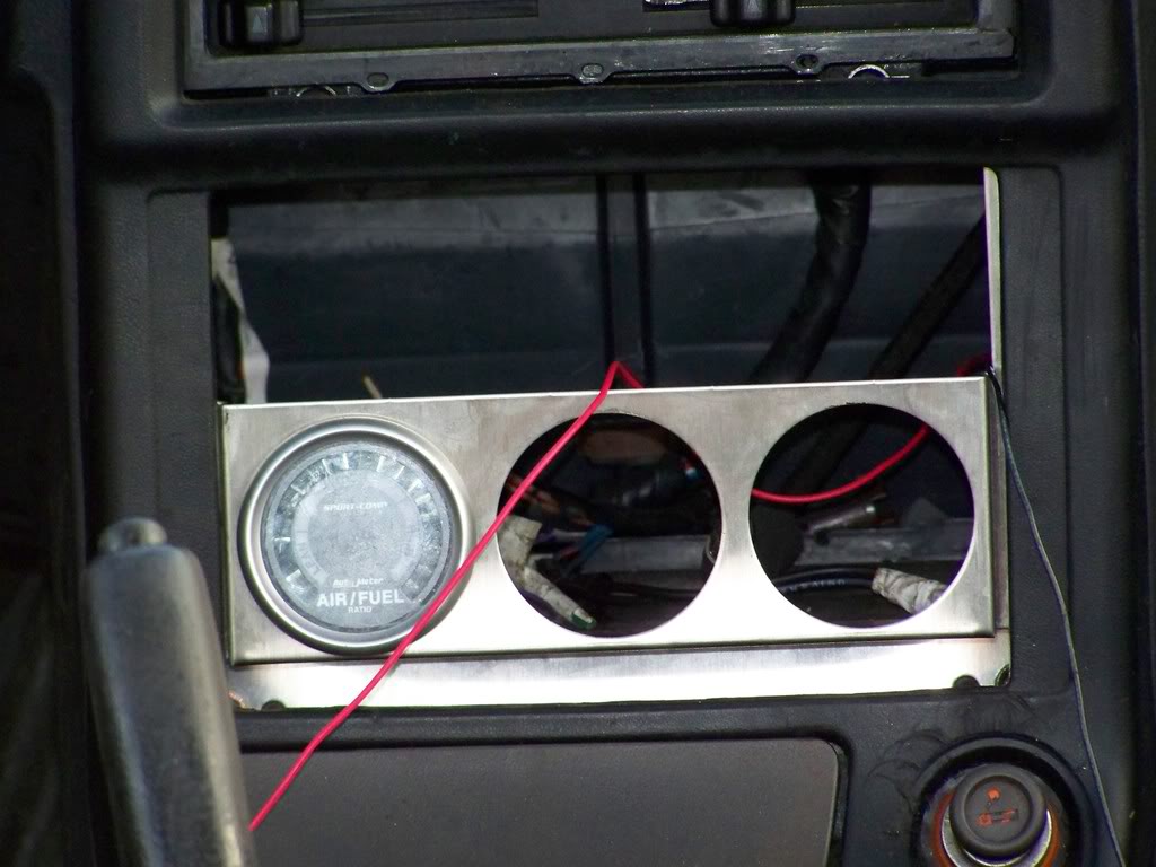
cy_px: 434
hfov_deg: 6.6
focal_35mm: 298
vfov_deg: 5.0
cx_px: 578
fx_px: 9952
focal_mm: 49.4
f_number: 3.6
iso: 320
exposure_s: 1/160
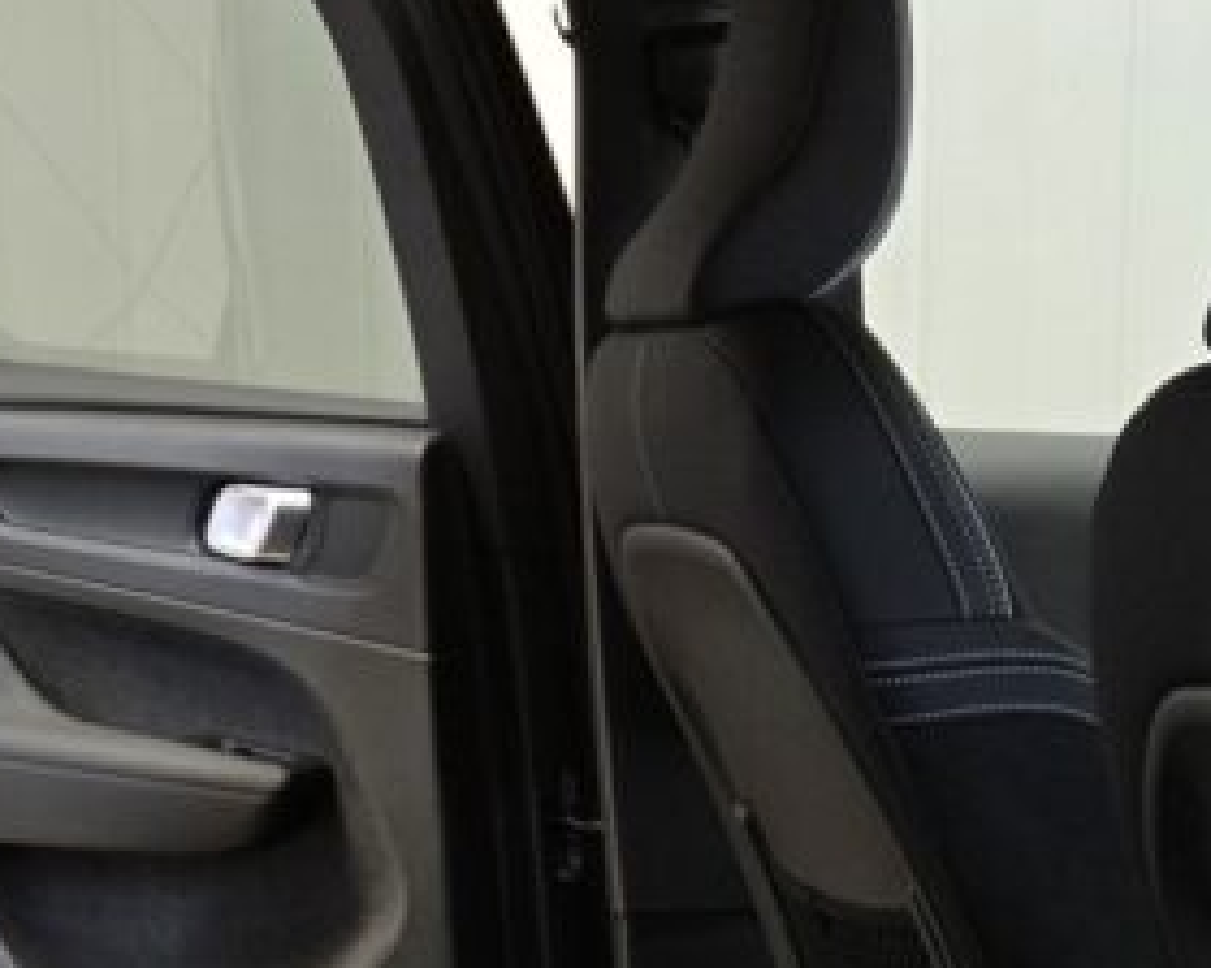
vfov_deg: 17.9
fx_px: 2939
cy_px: 1128
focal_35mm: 82
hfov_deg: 23.3
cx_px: 636
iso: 400
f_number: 1.8
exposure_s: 1/100
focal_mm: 5.4
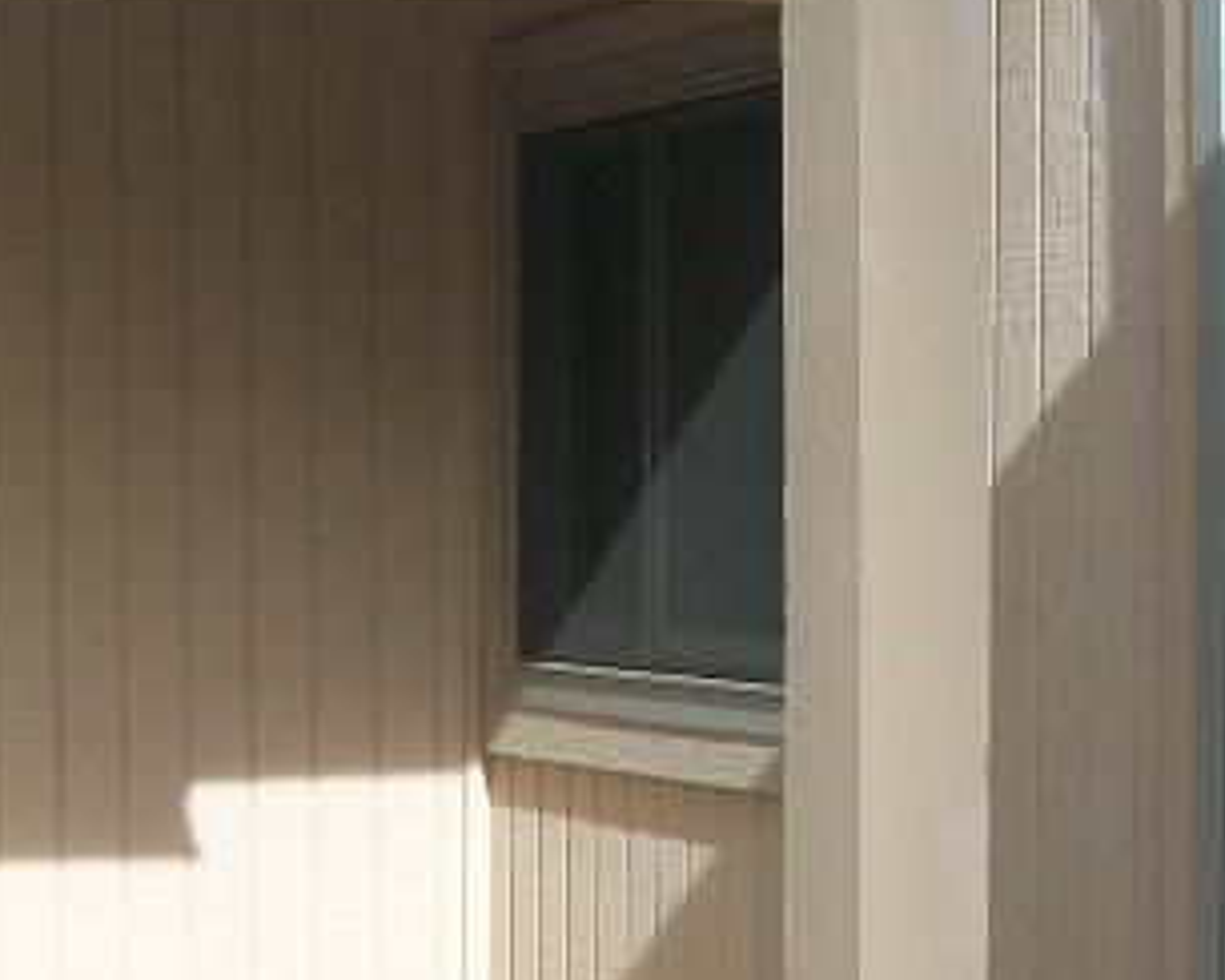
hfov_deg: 17.9
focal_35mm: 105
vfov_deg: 14.6
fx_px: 3807
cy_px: 679
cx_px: 40
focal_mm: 5.7
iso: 80
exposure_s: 1/640
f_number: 2.9
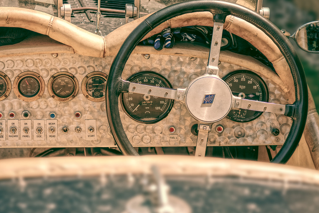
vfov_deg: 12.9
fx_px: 939
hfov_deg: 19.2
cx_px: 94
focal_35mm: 106
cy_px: 81
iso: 100
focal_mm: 70
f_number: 4
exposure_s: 1/640
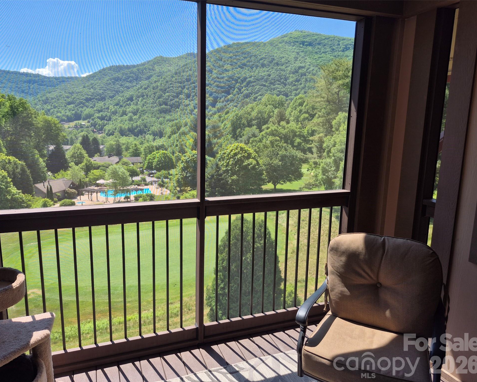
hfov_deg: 70.2
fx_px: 339
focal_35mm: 24
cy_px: 191
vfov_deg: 58.8
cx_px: 228
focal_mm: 5.4
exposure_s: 1/868
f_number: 1.8
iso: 25
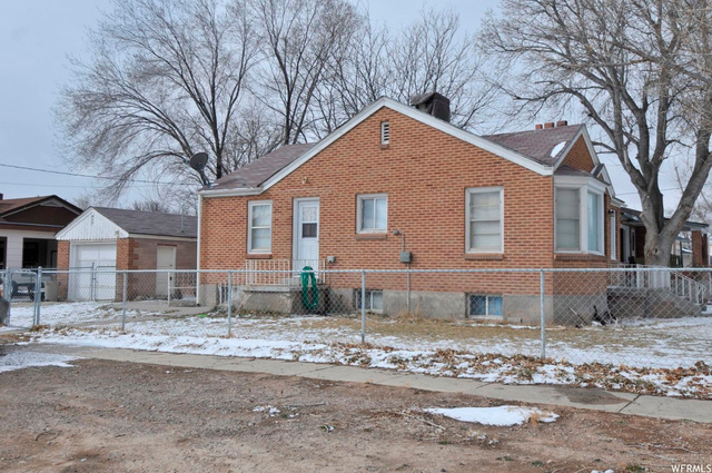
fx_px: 652
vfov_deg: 39.9
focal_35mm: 33
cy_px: 236
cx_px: 356
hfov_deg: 57.3
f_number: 7.1
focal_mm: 22
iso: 200
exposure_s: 1/800
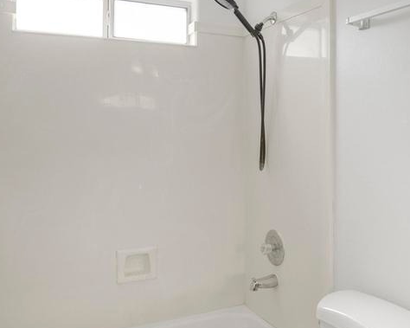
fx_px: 461
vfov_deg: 39.1
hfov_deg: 47.3
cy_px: 147
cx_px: 269
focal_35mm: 38
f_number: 9
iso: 200
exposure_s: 1/10
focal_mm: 20
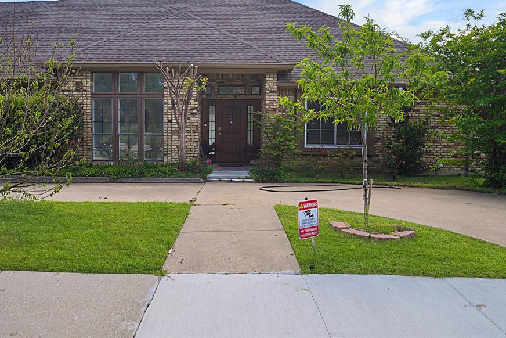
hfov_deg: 67.2
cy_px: 140
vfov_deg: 47.8
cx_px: 230
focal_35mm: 27
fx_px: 380
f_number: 5
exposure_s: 1/50
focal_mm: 23
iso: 640
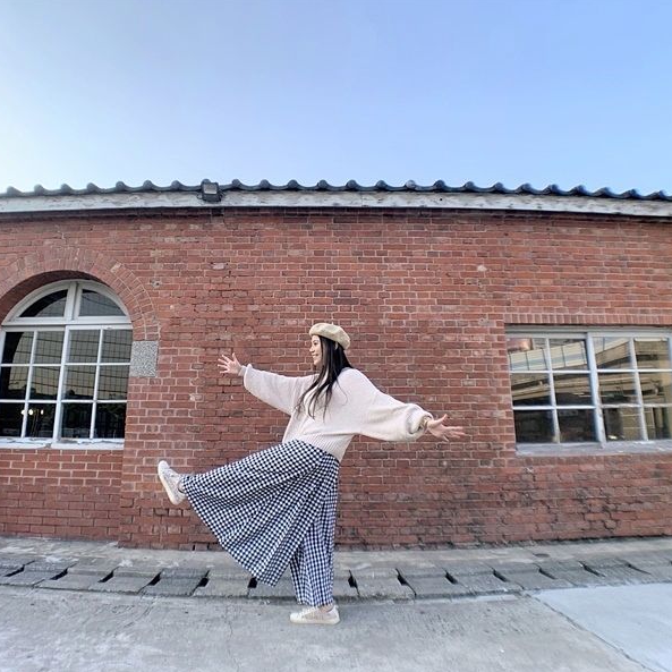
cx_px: 297
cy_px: 337
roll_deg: -0.9
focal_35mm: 31
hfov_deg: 52.4
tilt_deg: +16.1
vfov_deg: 52.5
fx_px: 681
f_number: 1.8
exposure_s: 1/512
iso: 25
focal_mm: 4.25
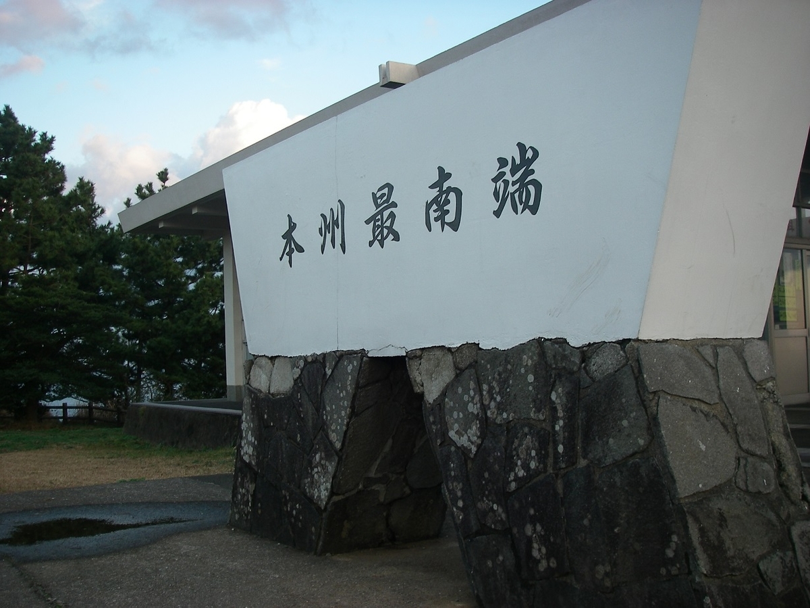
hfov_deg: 49.0
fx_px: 889
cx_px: 405
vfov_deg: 37.7
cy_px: 304
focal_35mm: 38
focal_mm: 6.3
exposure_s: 1/100
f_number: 3.3
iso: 64
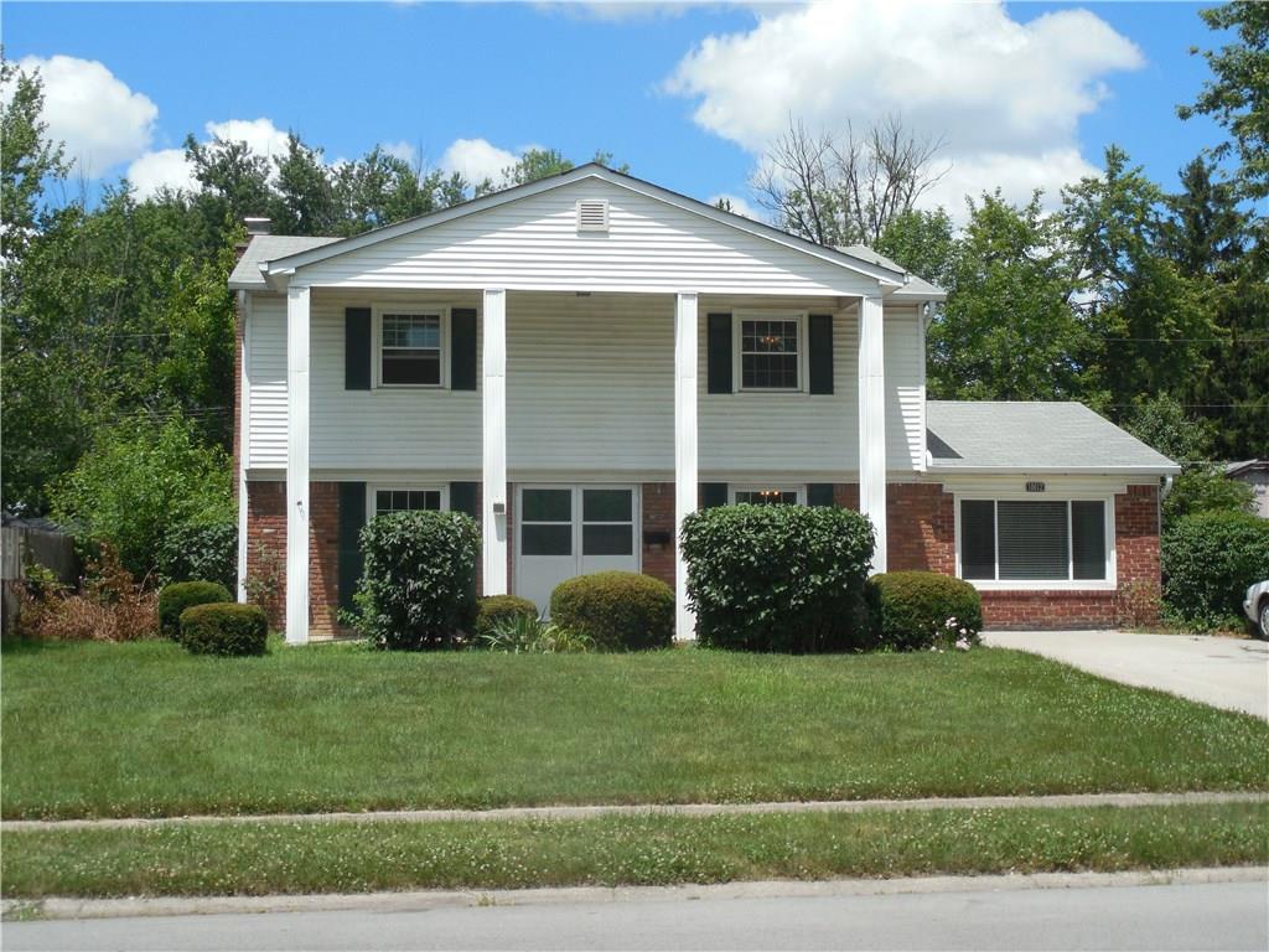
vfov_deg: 30.3
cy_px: 476
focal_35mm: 48
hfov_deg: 39.7
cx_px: 634
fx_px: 1760
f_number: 8
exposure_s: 1/1000
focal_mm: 8.7
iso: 125
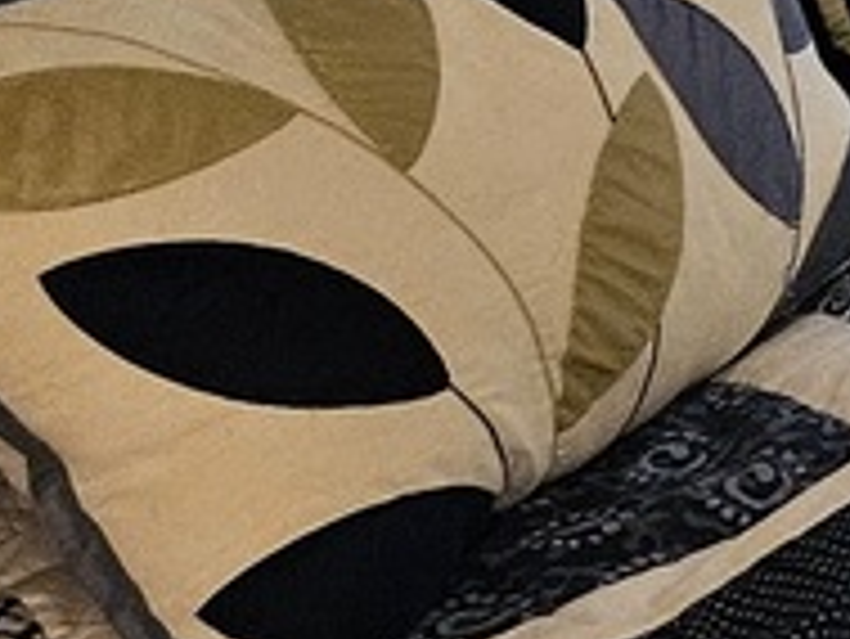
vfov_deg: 7.7
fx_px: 4300
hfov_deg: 9.0
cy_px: -1022
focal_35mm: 175
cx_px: 2599
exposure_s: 1/120
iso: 500
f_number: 1.8
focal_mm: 5.4
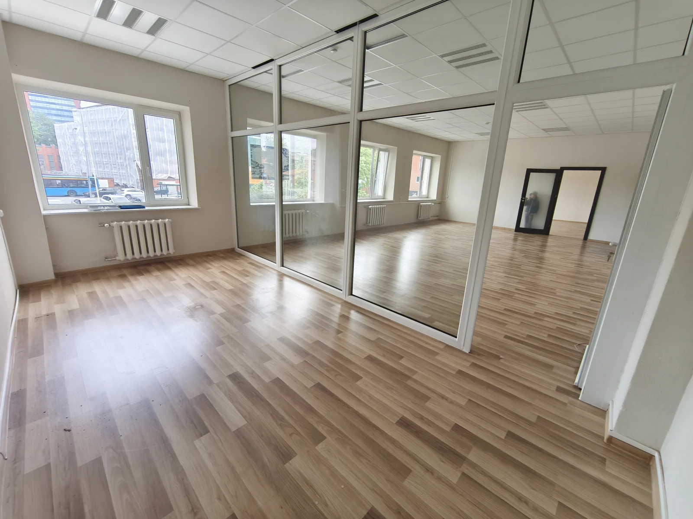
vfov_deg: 81.7
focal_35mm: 15
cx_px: 346
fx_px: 300
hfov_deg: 98.2
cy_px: 260
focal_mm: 1.91
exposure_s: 1/50
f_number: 2.2
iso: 100
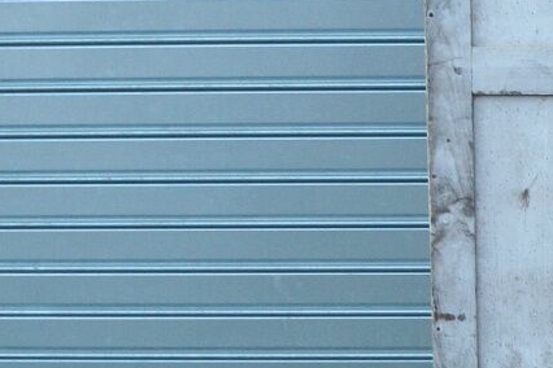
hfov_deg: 19.8
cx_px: 549
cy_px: 242
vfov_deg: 13.7
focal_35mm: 100
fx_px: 1536
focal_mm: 5.7
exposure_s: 1/40
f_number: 2.9
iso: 80
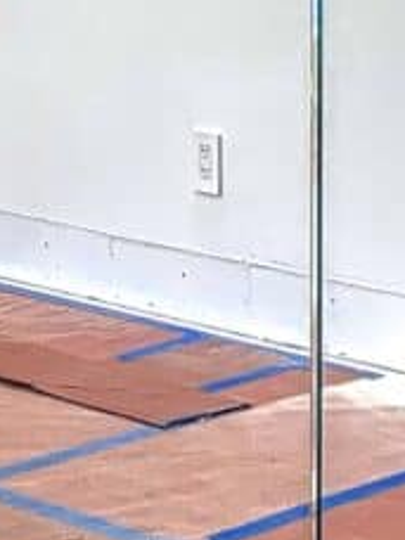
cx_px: 365
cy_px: -261
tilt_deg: +0.6
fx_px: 2496
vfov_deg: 11.8
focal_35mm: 160
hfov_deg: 9.2
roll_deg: -0.4
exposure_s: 1/120
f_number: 1.8
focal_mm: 4.25
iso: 50
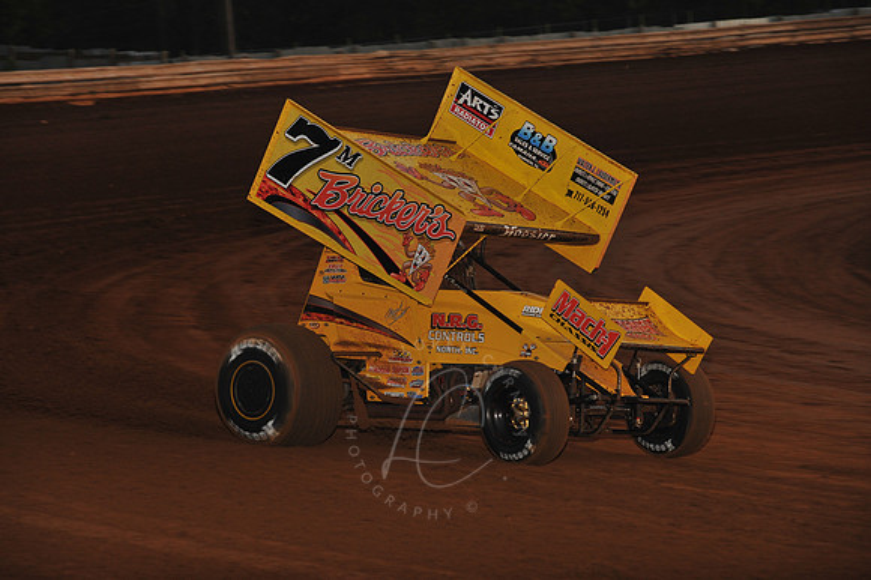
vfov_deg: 9.5
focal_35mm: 145
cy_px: 290
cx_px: 436
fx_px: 3506
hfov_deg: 14.2
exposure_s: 1/320
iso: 800
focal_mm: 145
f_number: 7.1
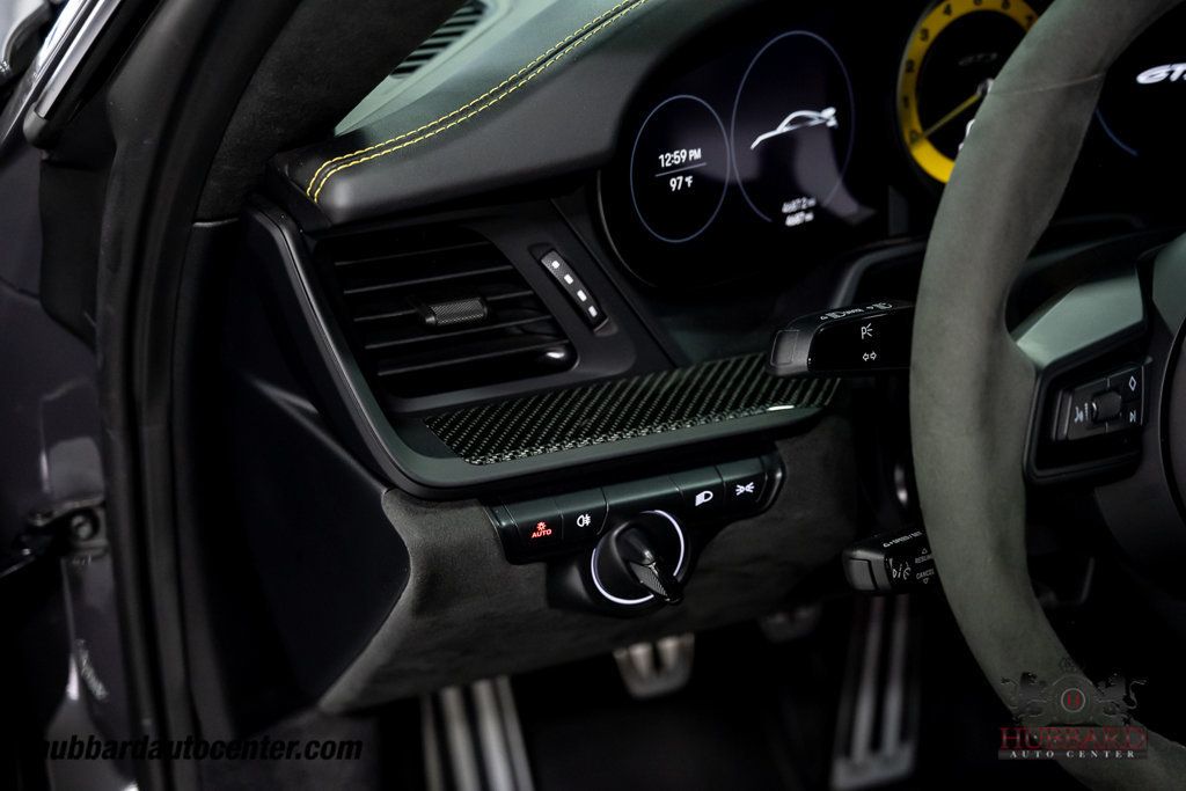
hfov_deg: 37.5
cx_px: 593
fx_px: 1746
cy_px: 396
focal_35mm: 53
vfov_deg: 25.5
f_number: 4
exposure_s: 1/60
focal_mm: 53
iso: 3200
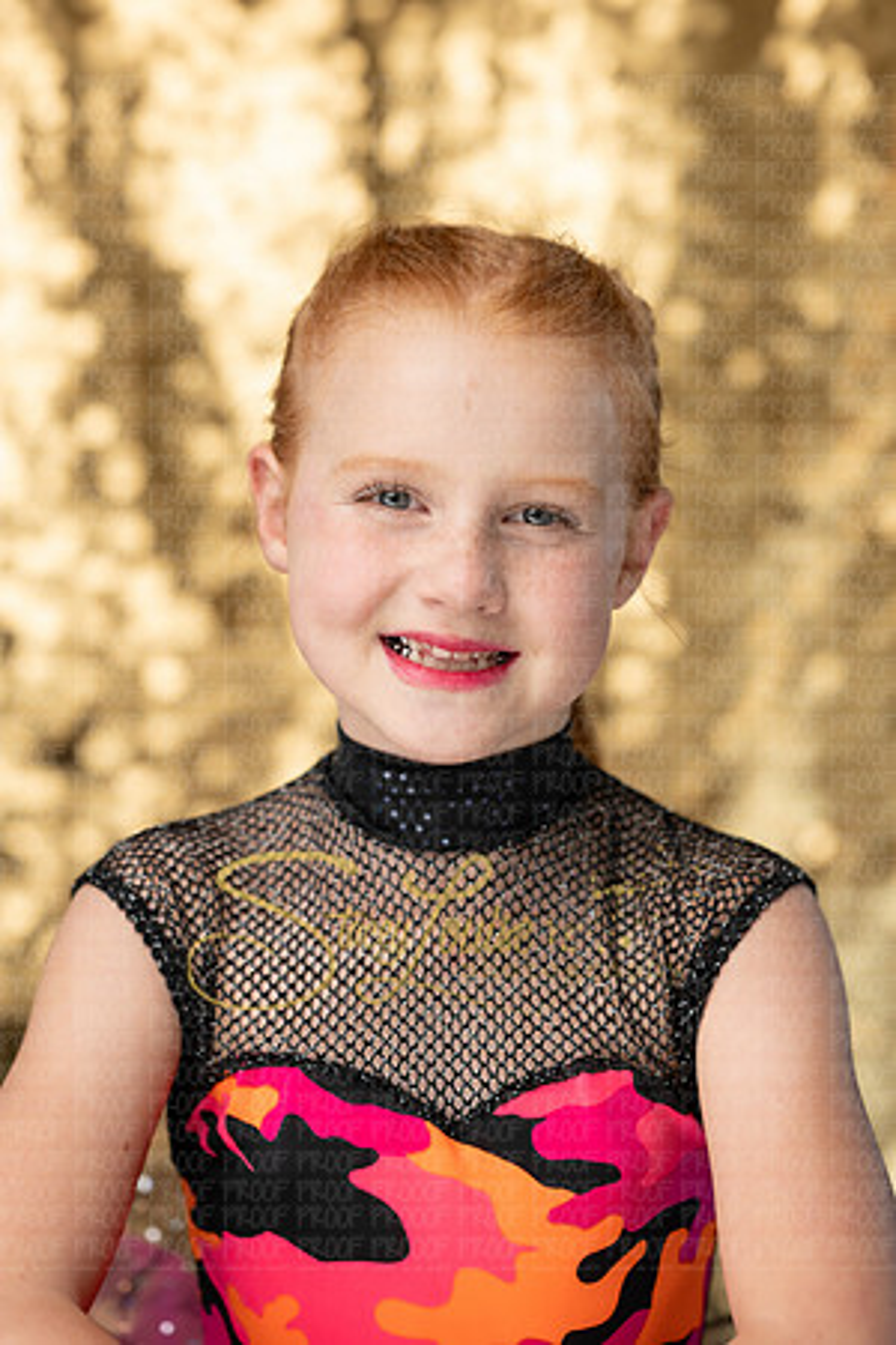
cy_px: 672
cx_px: 448
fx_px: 3173
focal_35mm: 85
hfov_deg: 16.1
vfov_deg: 23.9
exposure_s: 1/1000
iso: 1250
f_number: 2.8
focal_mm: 85
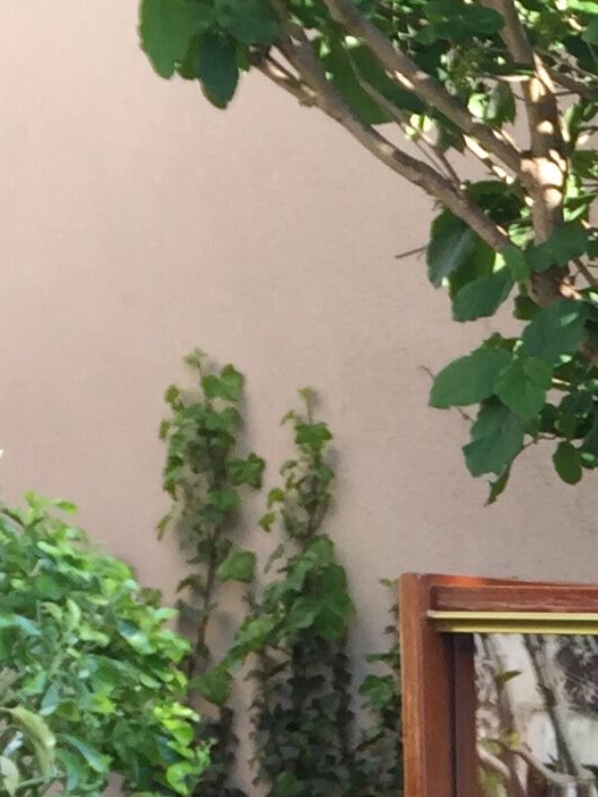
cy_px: 1159
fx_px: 3109
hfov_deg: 10.3
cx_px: 1097
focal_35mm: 135
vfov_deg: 13.8
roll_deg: +1.6
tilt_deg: -10.1
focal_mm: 4.15
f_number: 2.2
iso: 32
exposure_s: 1/172
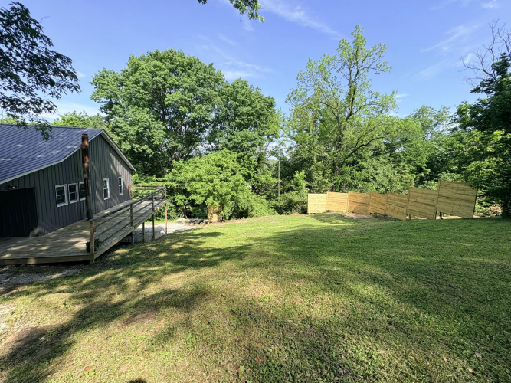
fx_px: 207
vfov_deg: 85.7
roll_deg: -1.0
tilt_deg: -6.4
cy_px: 192
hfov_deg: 102.1
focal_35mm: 14
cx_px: 256
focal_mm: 2.22
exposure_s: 1/713
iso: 50
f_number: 2.2
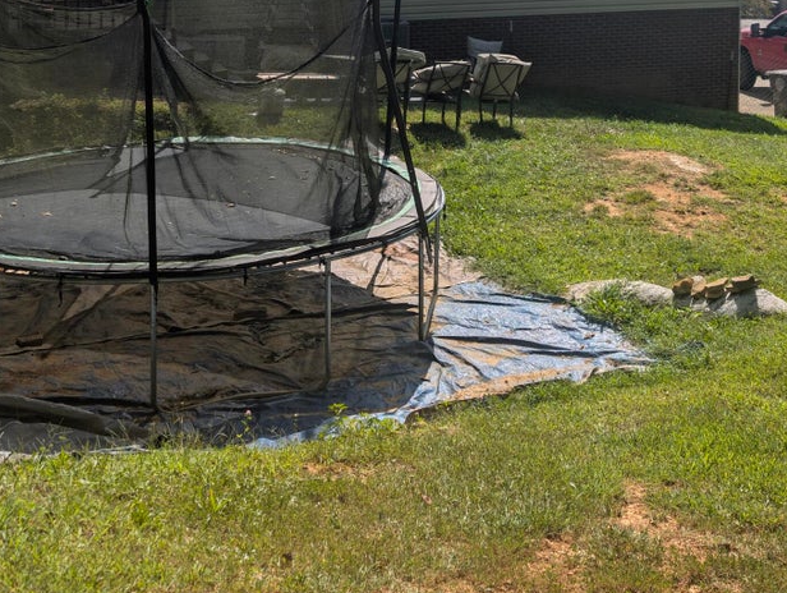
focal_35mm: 53
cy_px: -56
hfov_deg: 36.0
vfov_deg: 25.6
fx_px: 1207
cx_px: 330
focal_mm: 6.9
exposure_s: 1/2169
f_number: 1.68
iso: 21
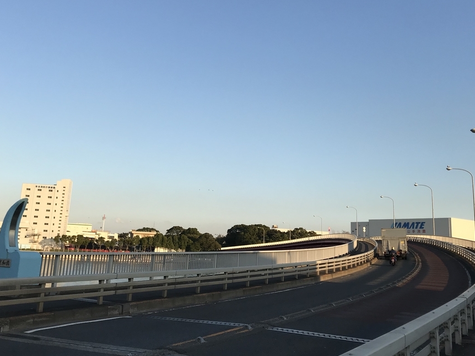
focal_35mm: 39
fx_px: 535
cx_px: 241
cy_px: 127
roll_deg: -3.1
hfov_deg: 47.9
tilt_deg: +15.1
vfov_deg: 36.5
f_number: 1.8
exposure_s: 1/1389
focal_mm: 3.99
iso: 20
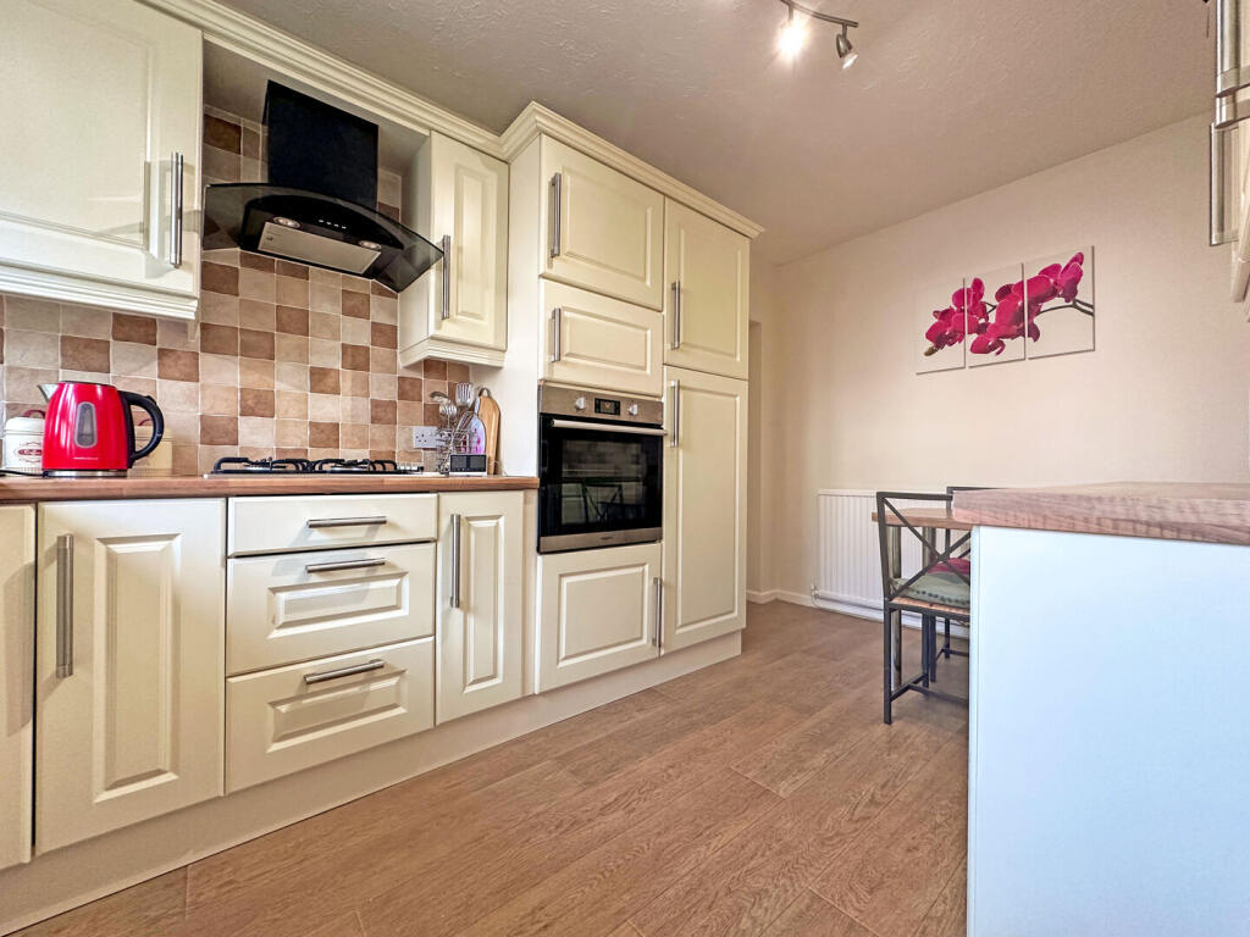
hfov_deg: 102.1
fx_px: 506
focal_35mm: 14
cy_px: 468
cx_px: 625
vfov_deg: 85.7
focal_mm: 2.22
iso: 250
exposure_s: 1/99
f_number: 2.2
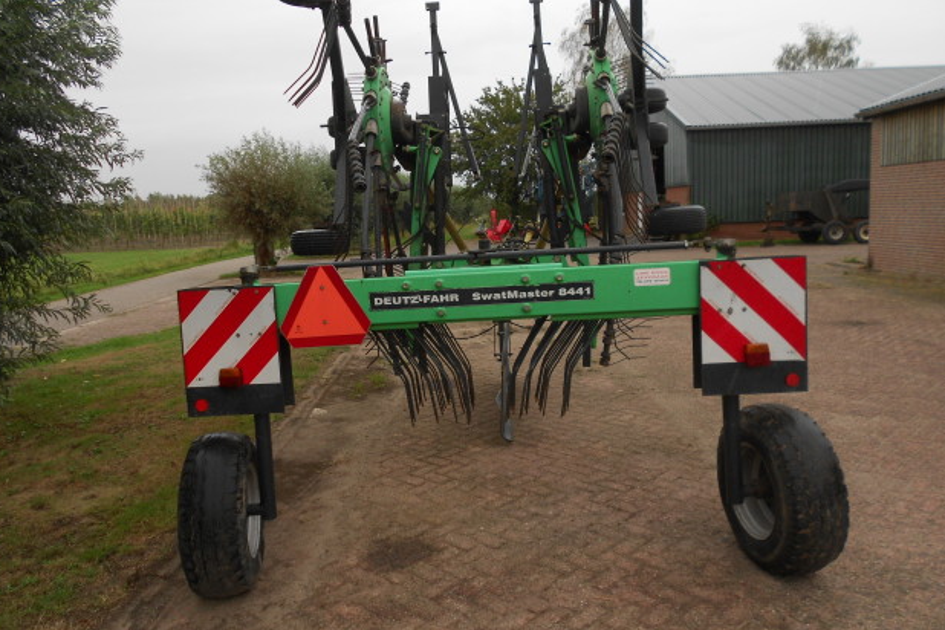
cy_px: 301
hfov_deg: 65.5
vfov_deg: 46.4
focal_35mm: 28
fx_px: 735
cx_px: 466
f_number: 3.2
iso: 80
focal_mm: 4.6
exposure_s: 1/320
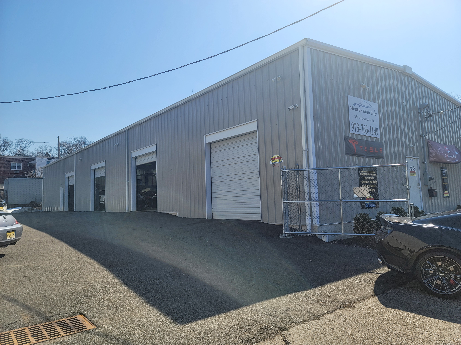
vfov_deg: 54.9
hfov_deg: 69.4
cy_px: 172
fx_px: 333
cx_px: 230
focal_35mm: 25
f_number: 1.8
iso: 20
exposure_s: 1/1205
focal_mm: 7
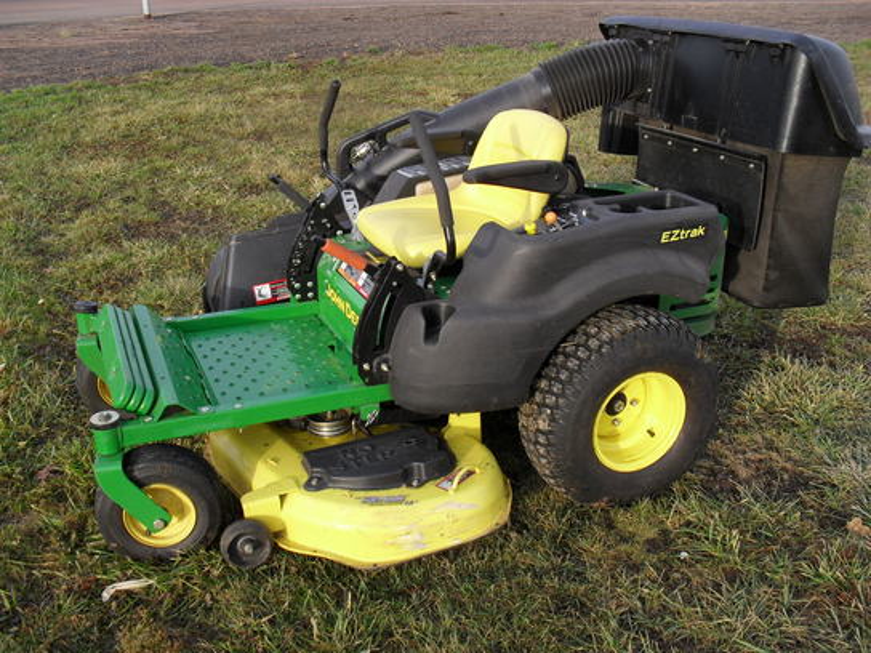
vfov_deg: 40.7
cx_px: 436
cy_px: 326
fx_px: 881
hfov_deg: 52.6
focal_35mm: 35
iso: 100
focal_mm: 6.3
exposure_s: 1/350
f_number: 3.2
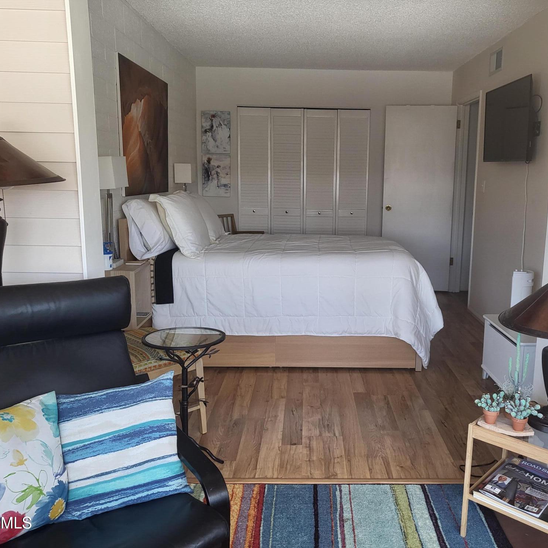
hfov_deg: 52.4
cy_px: 271
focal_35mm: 31
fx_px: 555
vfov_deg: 52.5
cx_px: 307
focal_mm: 4.25
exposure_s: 1/120
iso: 125
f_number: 1.8
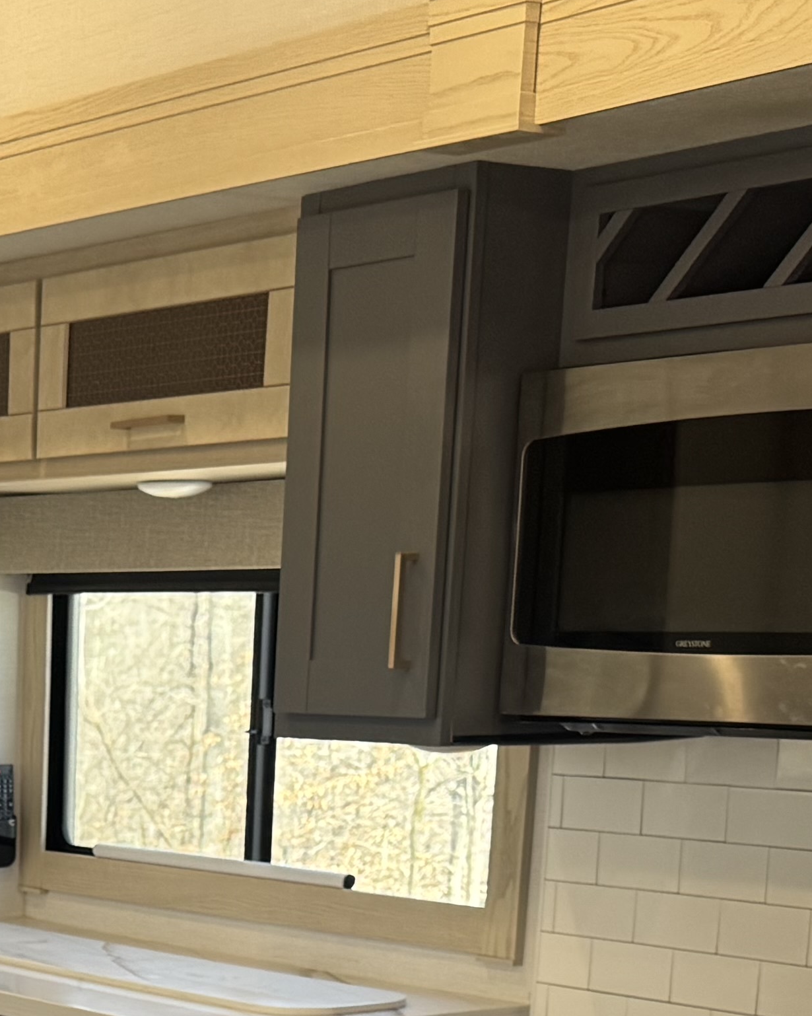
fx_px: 2614
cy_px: 1248
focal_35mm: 87
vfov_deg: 20.4
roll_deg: -1.1
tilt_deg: -13.2
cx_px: -180
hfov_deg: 16.8
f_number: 1.78
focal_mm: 6.76
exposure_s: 1/121
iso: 200
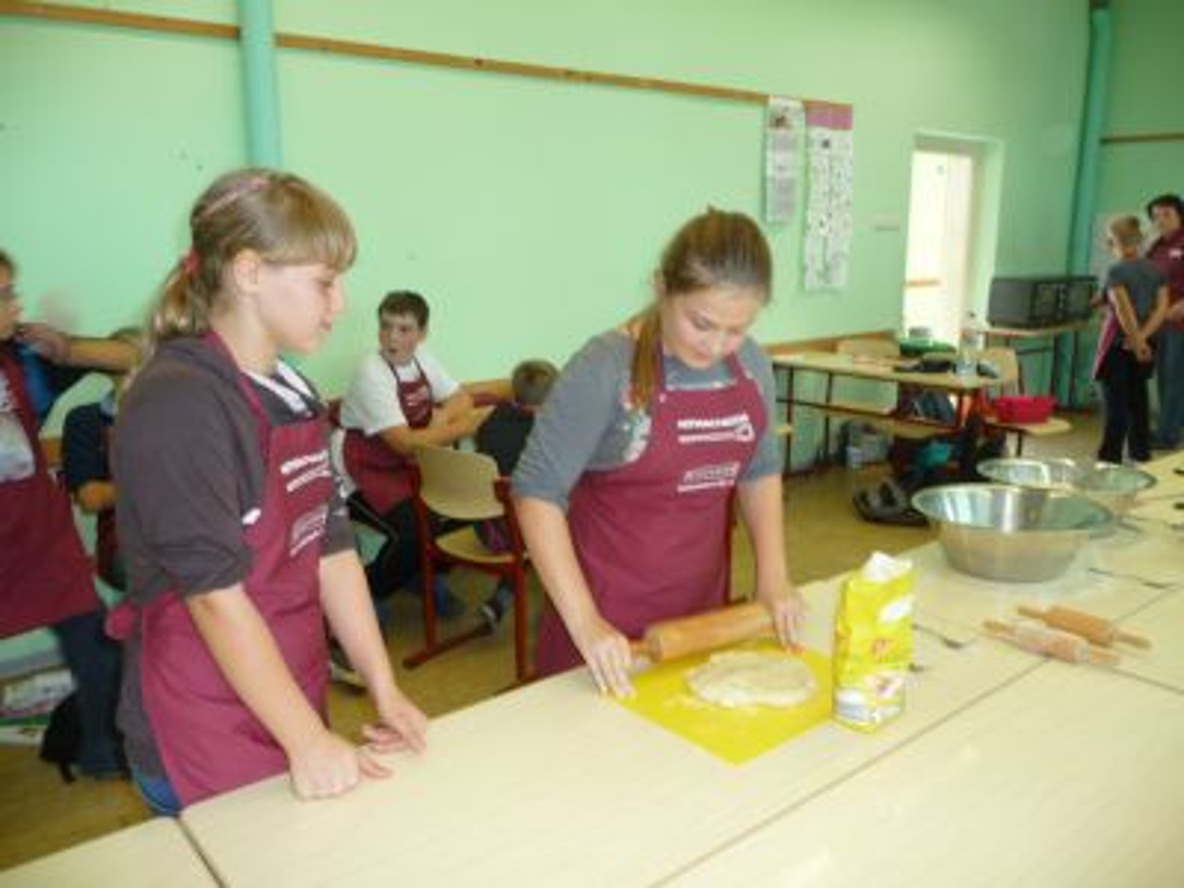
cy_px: 444
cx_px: 592
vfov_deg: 49.7
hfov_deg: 63.4
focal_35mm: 28
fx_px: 958
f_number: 3.3
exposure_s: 1/30
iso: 125
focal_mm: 4.7
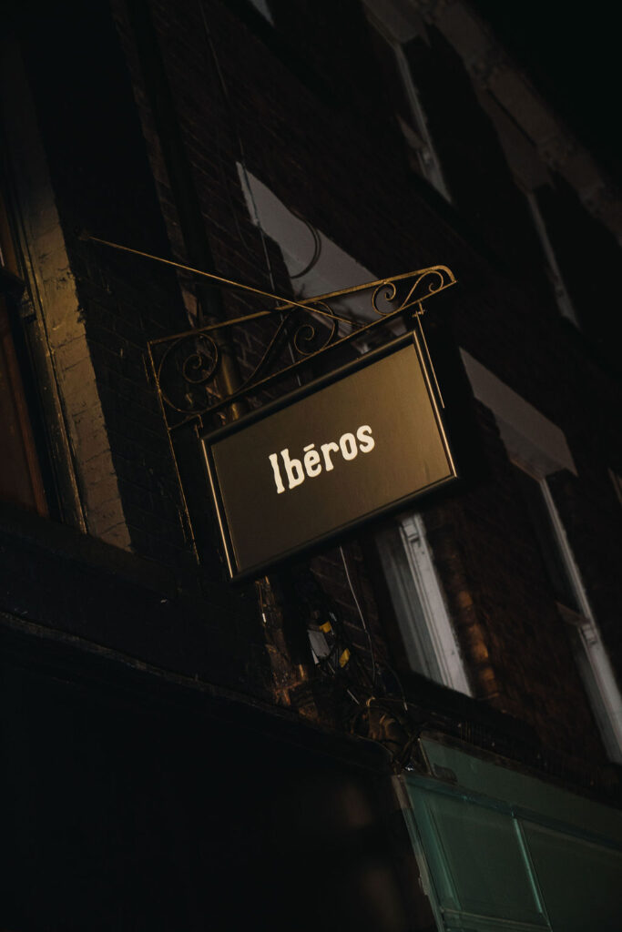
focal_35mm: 70
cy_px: 466
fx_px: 1813
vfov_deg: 28.8
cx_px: 311
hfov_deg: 19.5
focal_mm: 70
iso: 2000
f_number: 3.2
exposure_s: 1/80
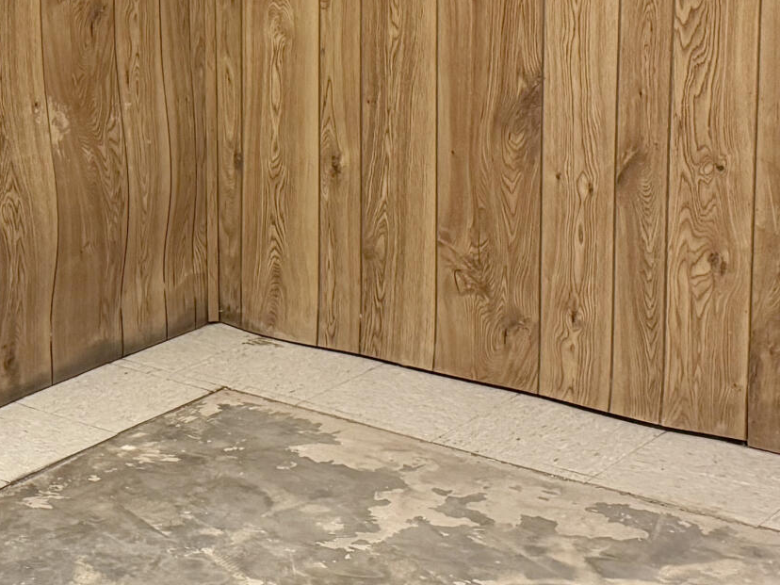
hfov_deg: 21.8
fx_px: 1960
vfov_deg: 16.8
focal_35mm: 87
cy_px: 77
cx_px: 30
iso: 1000
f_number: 1.78
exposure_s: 1/40
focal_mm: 6.76
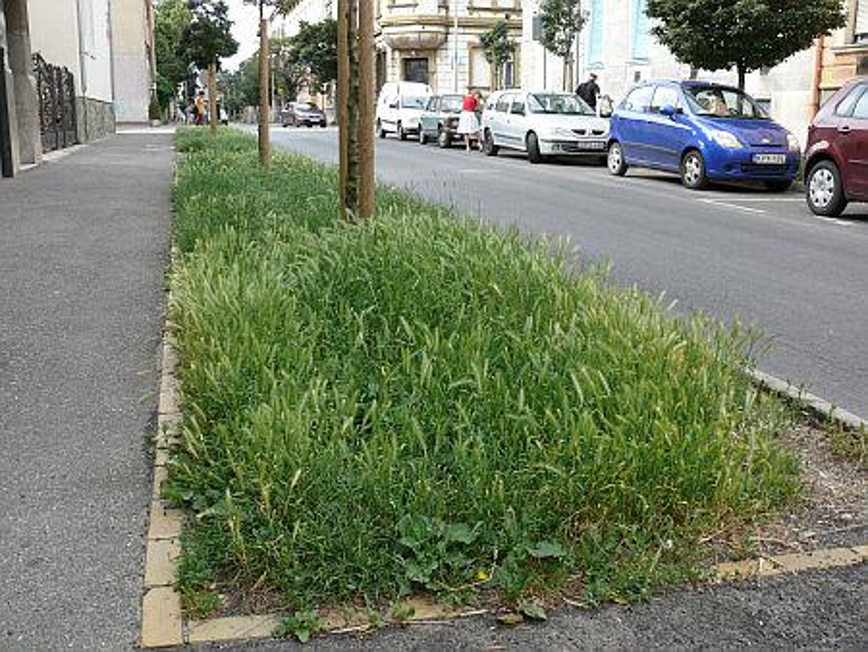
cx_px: 434
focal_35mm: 35
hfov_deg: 52.6
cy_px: 326
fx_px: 878
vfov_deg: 40.7
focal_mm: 7.4
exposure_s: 1/200
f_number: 4
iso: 100
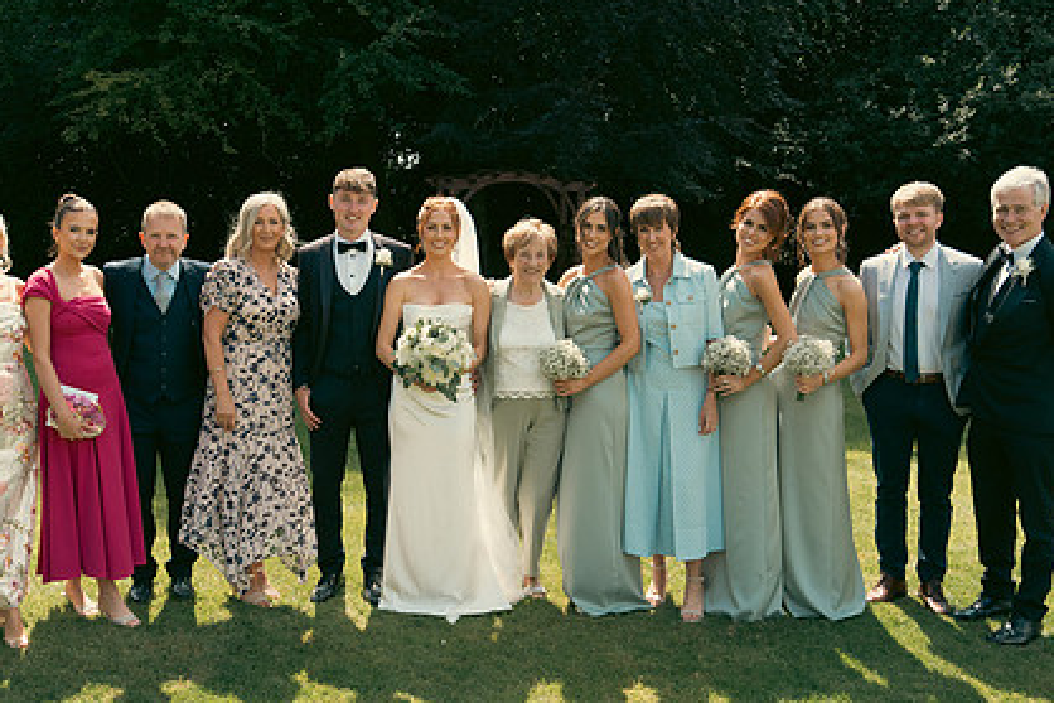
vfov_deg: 31.2
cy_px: 349
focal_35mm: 43
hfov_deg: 45.3
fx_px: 1259
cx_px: 441
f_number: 7.1
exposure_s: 1/320
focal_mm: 31
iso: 320
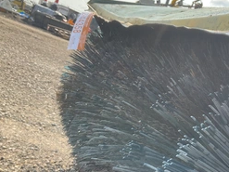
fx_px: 311
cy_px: 99
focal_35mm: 47
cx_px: 170
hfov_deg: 39.4
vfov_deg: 30.8
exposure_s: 1/613
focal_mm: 3
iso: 25
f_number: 1.8
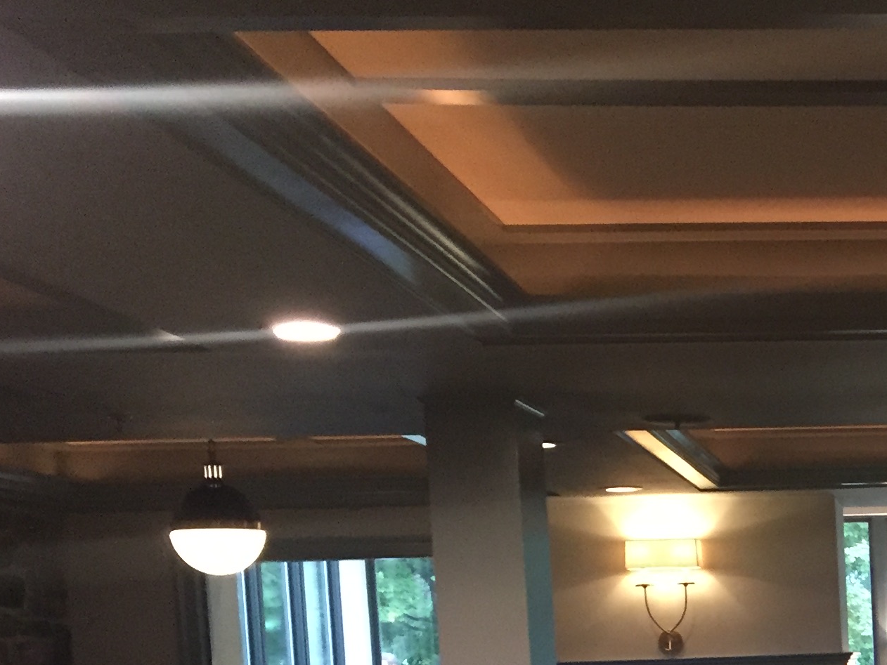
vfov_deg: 18.5
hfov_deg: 23.6
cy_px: 815
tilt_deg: -5.9
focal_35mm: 75
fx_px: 1922
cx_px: 1086
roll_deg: +0.6
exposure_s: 1/15
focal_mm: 4.15
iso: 250
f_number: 2.2
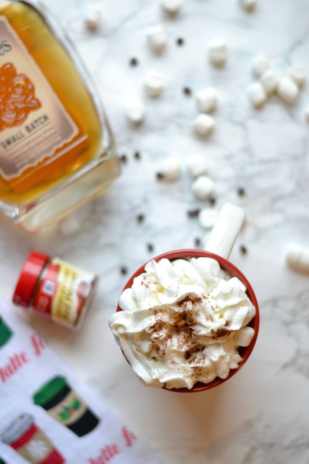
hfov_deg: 18.2
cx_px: 154
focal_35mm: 75
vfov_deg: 27.0
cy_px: 232
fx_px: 966
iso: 800
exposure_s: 1/160
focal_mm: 50
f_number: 1.8
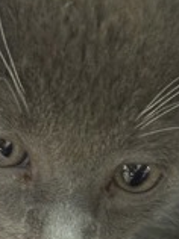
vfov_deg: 15.0
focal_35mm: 128
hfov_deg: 11.5
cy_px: 277
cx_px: 143
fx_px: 885
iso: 500
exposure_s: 1/30
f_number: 1.78
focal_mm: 6.76
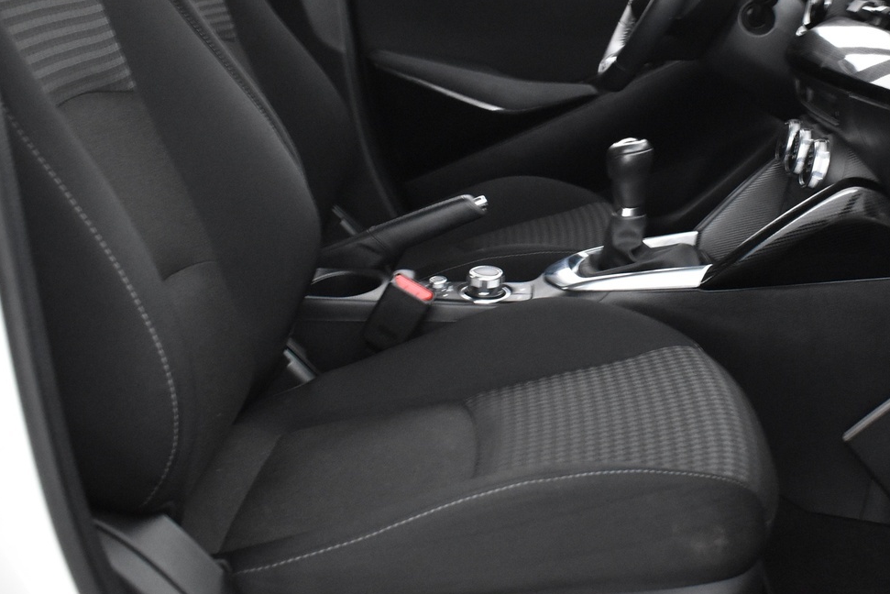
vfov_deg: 24.3
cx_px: 634
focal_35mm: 55
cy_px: 119
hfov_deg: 35.7
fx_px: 1360
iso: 3200
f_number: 3.8
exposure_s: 1/25
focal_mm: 22
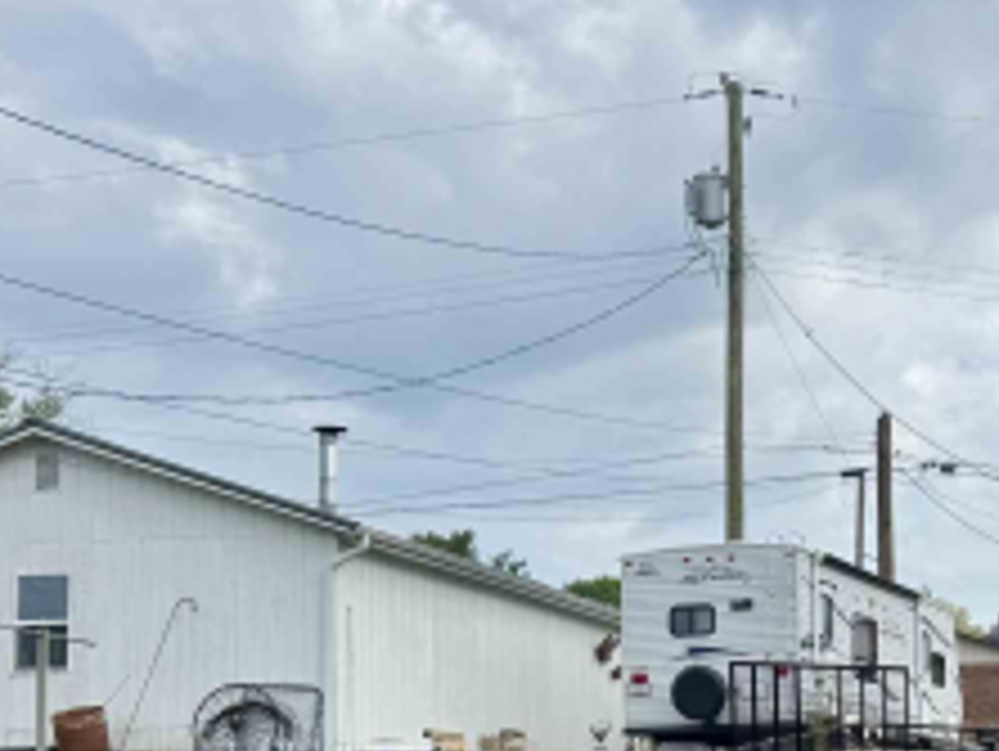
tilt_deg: +4.5
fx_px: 2080
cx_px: 1082
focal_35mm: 72
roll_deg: +0.8
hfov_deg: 25.2
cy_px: 715
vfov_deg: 20.0
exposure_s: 1/5319
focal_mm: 6.76
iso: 80
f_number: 1.78
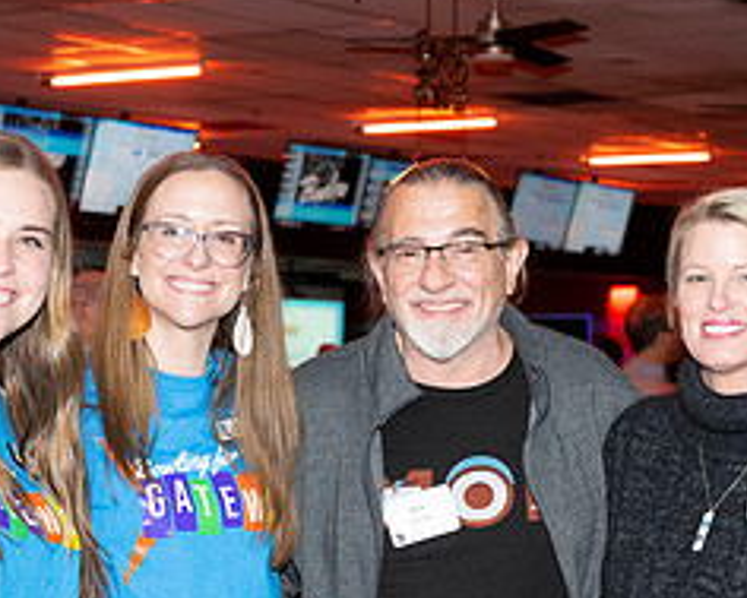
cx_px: 453
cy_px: 590
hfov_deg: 18.1
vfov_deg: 14.3
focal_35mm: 106
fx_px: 2344
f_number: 5.6
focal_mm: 46
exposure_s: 1/100
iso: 2000
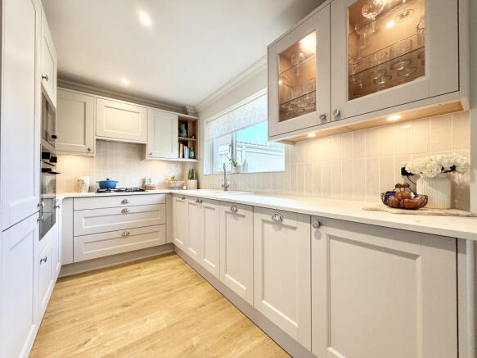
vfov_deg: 85.7
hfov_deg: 102.1
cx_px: 238
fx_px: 193
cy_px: 179
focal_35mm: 14
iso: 80
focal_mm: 2.22
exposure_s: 1/99
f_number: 2.2
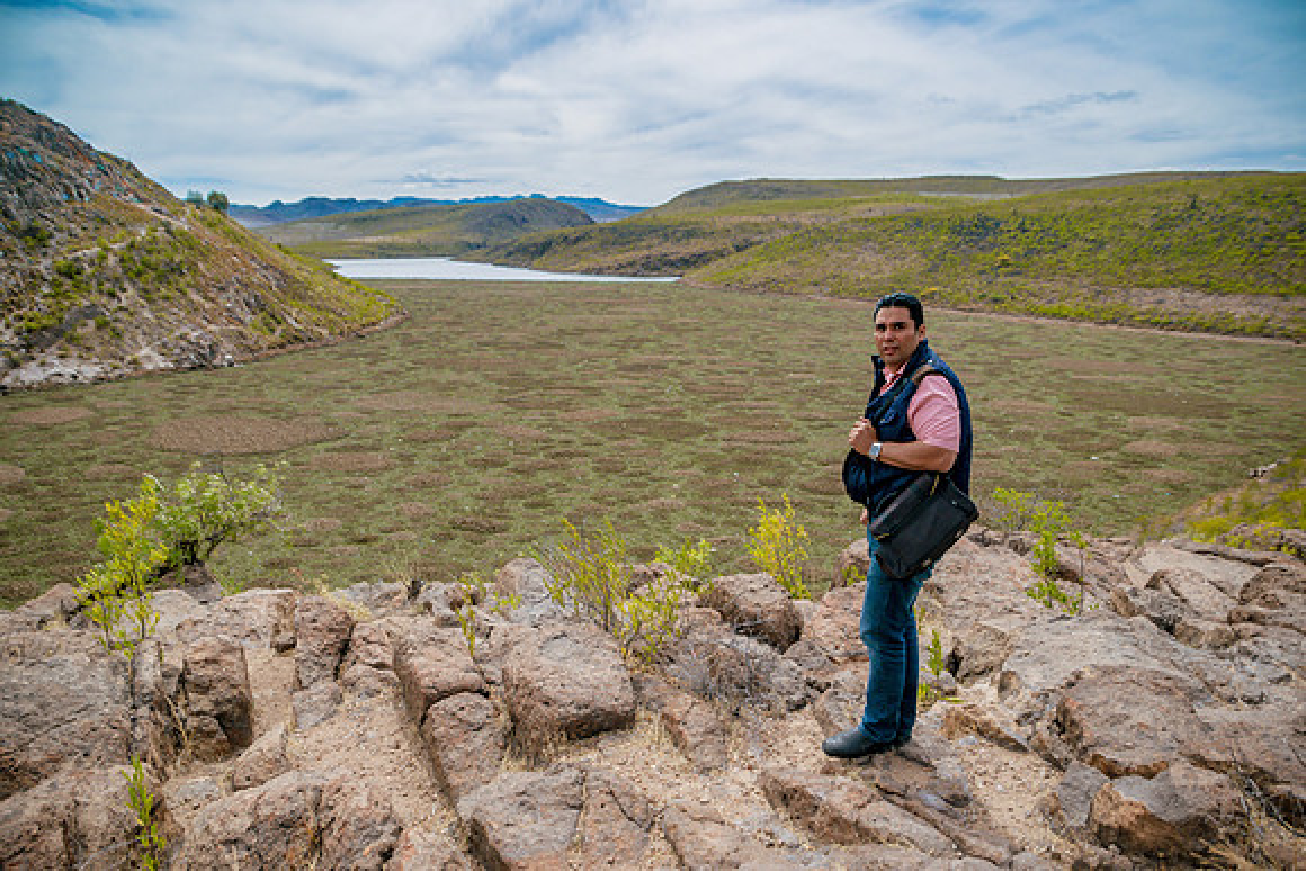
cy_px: 436
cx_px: 653
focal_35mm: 24
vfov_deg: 53.2
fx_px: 871
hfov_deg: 73.7
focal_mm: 16
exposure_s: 1/4000
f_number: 3.5
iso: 250
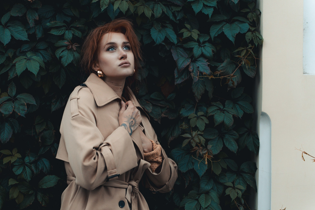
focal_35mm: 72
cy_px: 109
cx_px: 141
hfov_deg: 28.1
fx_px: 630
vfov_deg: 18.9
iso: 800
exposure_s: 1/320
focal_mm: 64
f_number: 2.8
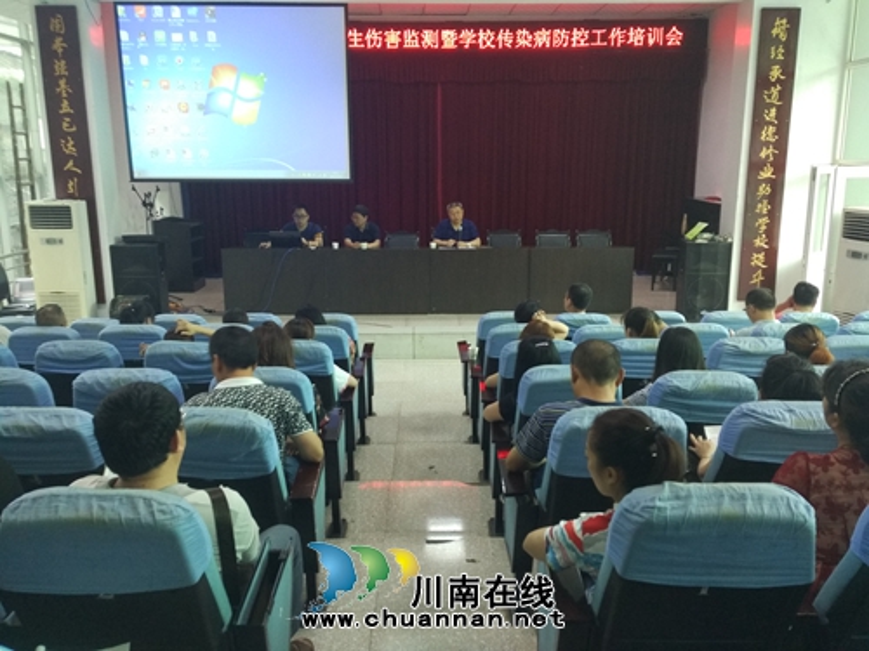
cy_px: 326
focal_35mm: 30
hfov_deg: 60.0
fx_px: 753
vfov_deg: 46.8
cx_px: 434
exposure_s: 1/25
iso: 426
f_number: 2
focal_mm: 4.12
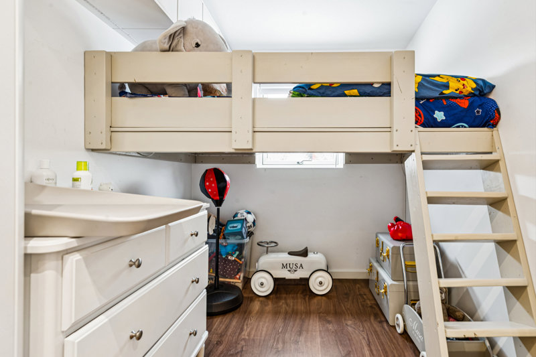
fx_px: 268
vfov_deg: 67.4
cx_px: 268
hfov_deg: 90.0
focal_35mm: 18
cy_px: 178
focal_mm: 18
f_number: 10
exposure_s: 1/1.25
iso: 200
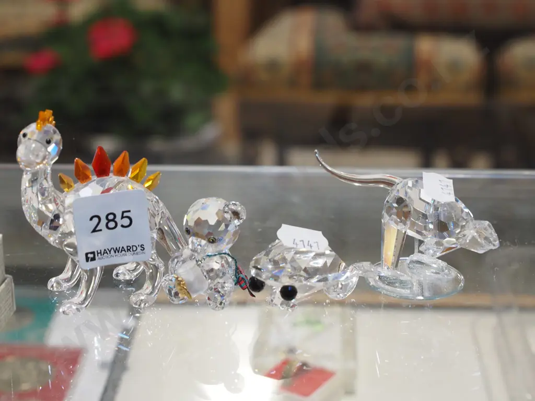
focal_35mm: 84
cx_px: 268
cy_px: 200
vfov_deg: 17.6
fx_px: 1298
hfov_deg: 23.3
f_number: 5.6
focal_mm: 42
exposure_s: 1/60
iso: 640
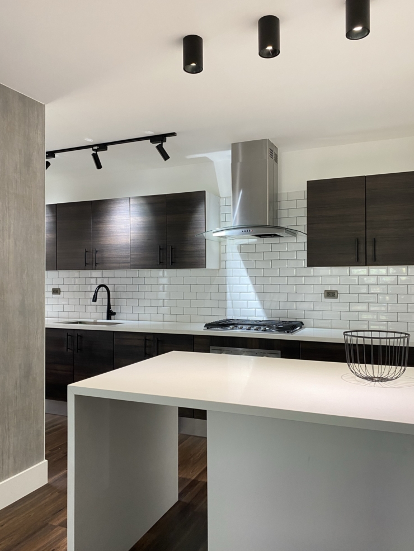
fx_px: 430
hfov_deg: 51.4
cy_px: 284
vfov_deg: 65.3
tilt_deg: +0.4
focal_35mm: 27
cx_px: 211
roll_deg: +0.5
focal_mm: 4.25
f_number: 1.8
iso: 160
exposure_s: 1/60
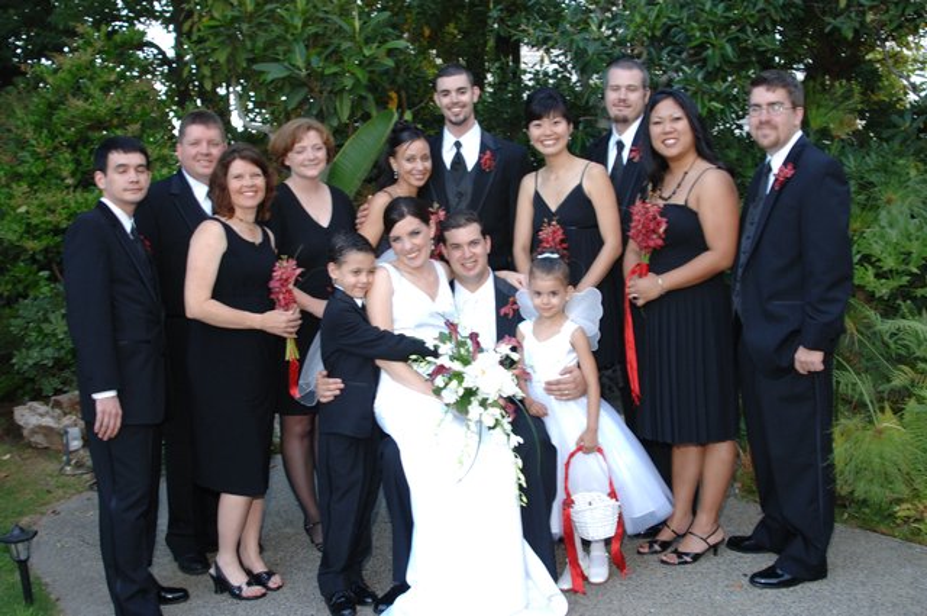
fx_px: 1080
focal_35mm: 42
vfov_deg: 31.8
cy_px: 308
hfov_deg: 46.5
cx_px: 464
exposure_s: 1/50
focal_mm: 28
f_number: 5.6
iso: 400
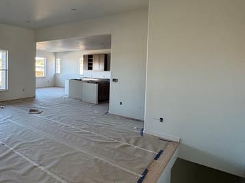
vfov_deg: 54.5
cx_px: 71
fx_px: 177
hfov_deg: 66.4
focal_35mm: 25
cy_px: 74
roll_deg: -0.7
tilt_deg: -1.1
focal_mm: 2.22
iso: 125
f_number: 2.2
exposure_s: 1/99
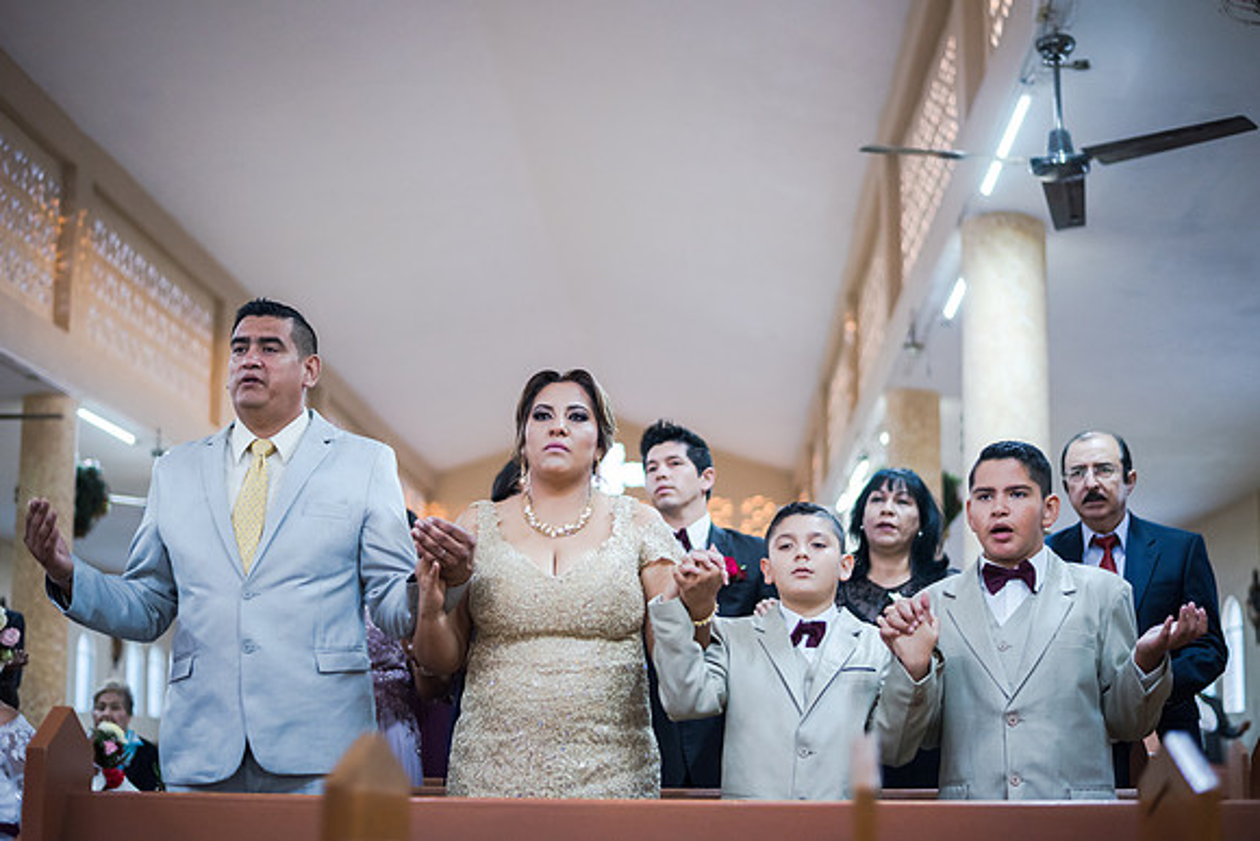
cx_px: 630
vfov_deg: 27.0
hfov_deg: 39.6
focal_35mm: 50
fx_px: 1750
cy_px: 420
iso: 1600
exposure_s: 1/200
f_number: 1.8
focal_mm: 50
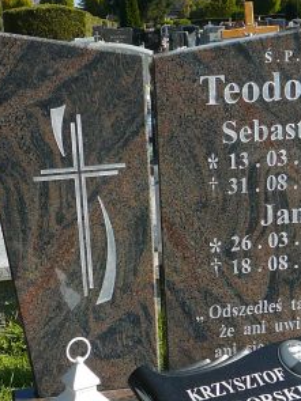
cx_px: 180
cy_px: 337
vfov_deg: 25.1
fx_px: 882
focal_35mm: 76
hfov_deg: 19.4
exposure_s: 1/1000
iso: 80
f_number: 2.8
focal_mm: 5.2
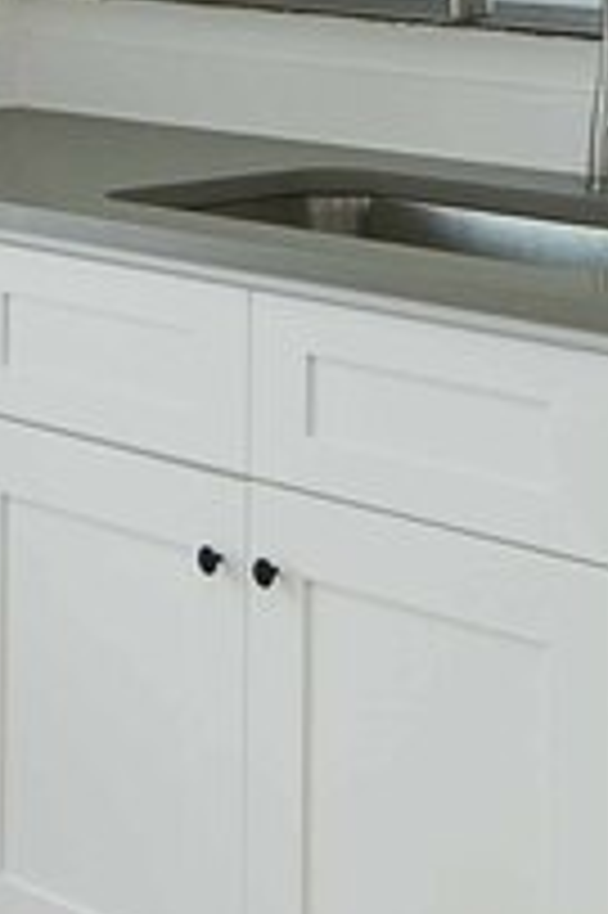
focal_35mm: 112
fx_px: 2842
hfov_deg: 12.2
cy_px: -194
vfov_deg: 17.4
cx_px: 329
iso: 200
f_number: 8
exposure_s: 1/4
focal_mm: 14
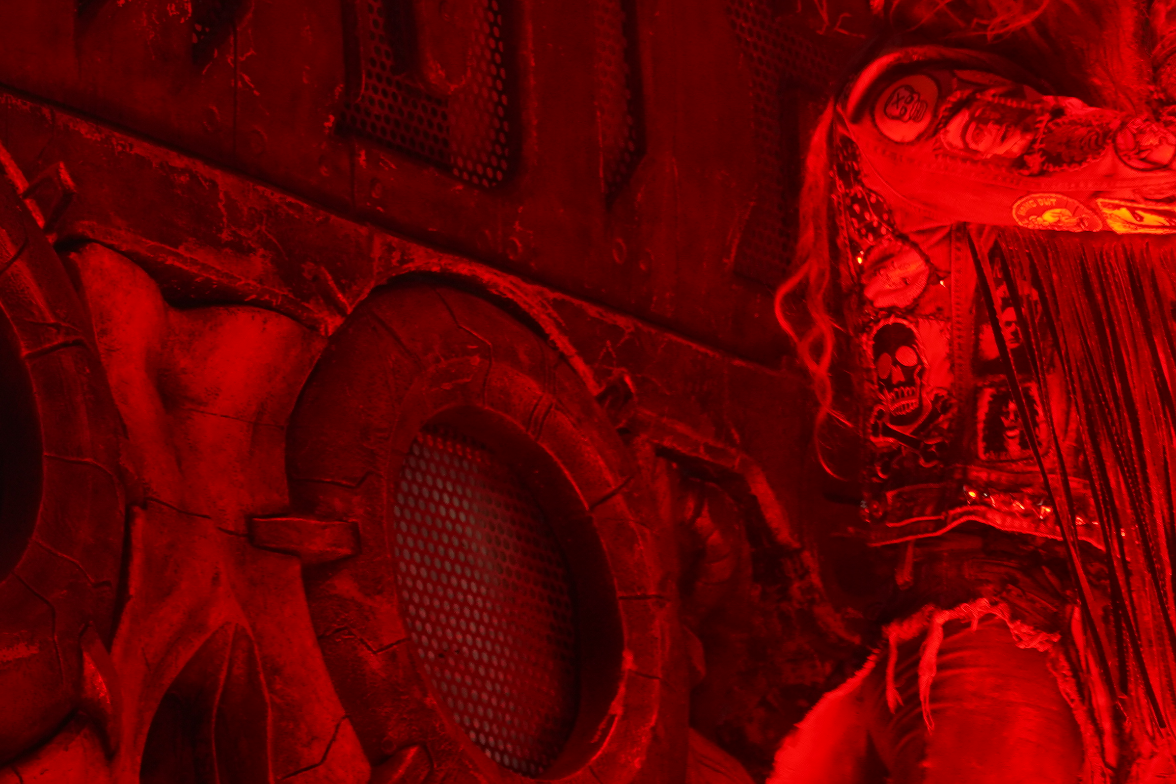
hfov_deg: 7.8
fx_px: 8591
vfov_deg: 5.2
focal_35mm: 263
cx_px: 1014
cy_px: 585
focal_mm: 105
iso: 1000
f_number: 4
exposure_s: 1/125
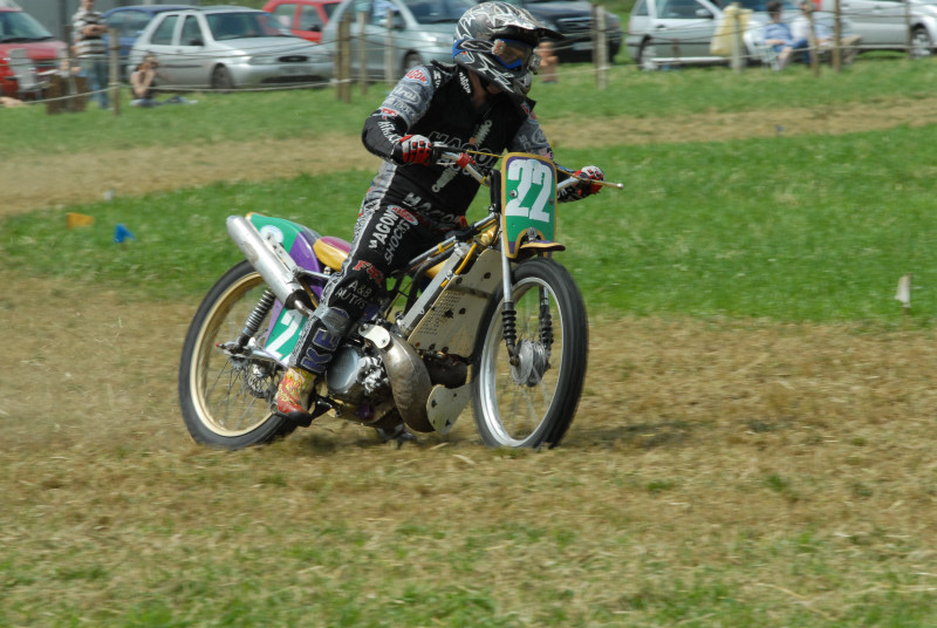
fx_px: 7820
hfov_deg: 6.9
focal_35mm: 300
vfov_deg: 4.6
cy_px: 314
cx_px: 468
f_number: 13
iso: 400
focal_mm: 200
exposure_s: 1/320
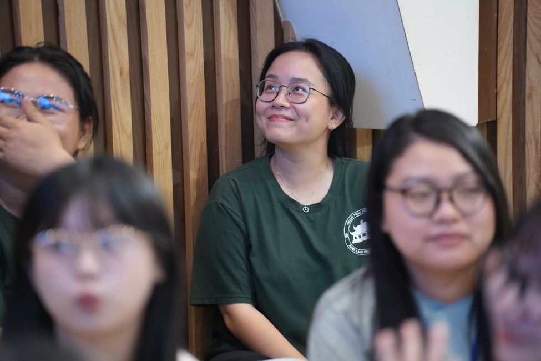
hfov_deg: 13.7
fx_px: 2254
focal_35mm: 150
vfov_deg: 9.1
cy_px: 180
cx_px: 270
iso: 3200
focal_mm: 150
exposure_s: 1/100
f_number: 2.8
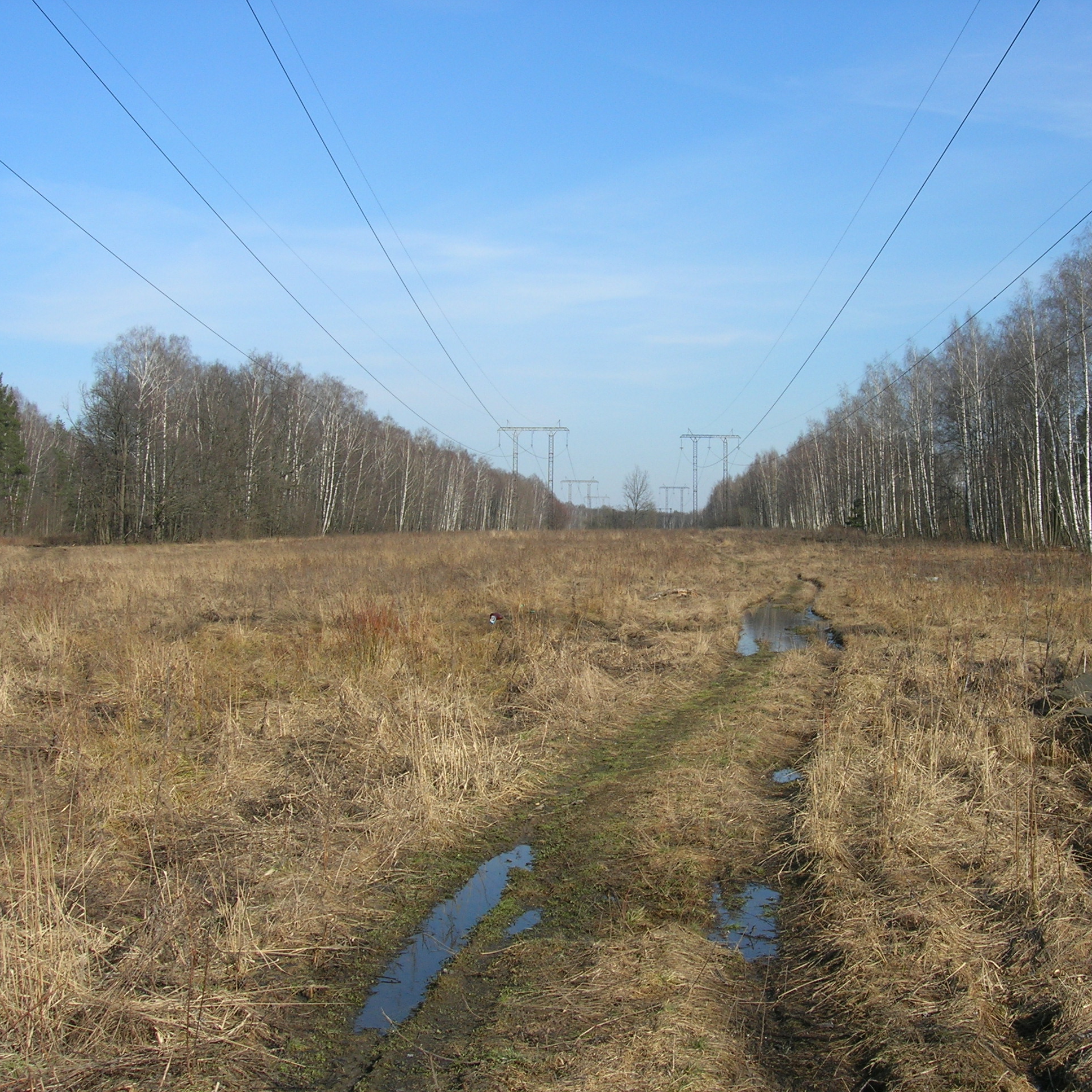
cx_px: 642
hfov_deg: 37.4
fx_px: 1606
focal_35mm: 45
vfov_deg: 37.6
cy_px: 545
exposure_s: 1/486
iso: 64
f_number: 4.8
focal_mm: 7.8
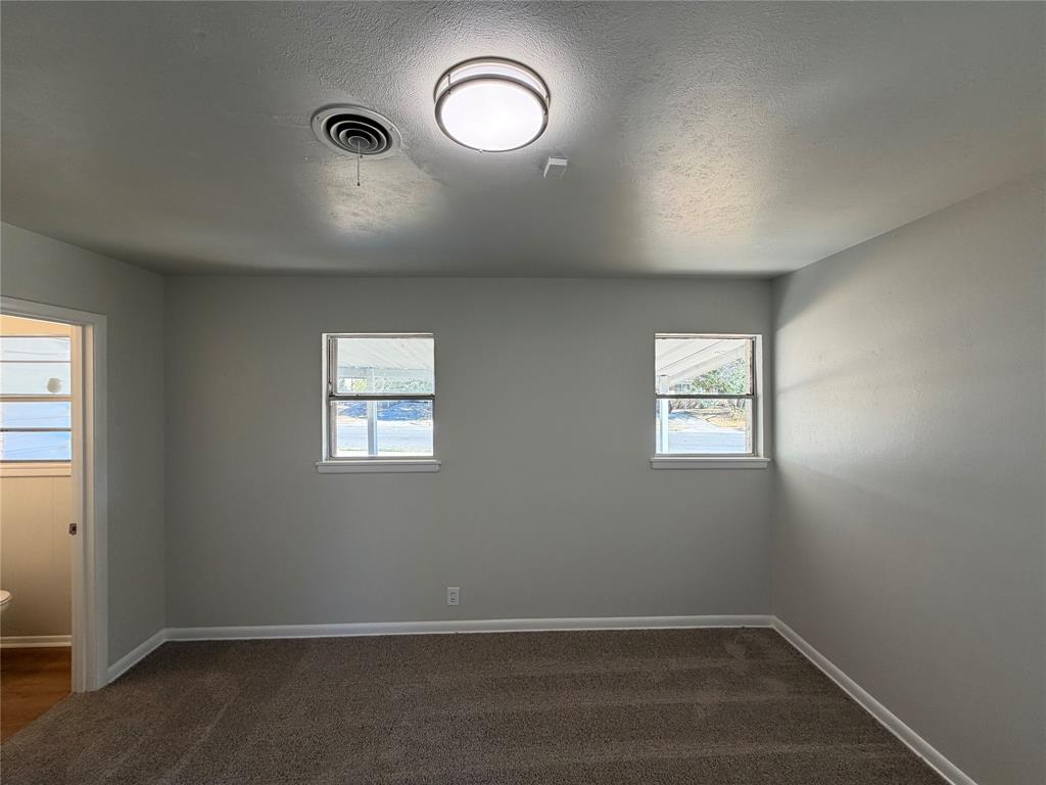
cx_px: 523
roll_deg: +0.5
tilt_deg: -1.0
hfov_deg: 102.1
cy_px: 392
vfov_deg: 85.7
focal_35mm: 14
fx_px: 423
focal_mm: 2.22
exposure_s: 1/120
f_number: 2.2
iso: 80
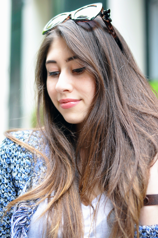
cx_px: 79
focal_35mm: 75
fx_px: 495
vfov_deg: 27.0
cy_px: 119
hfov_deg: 18.1
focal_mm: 50
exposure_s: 1/500
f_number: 2
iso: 800
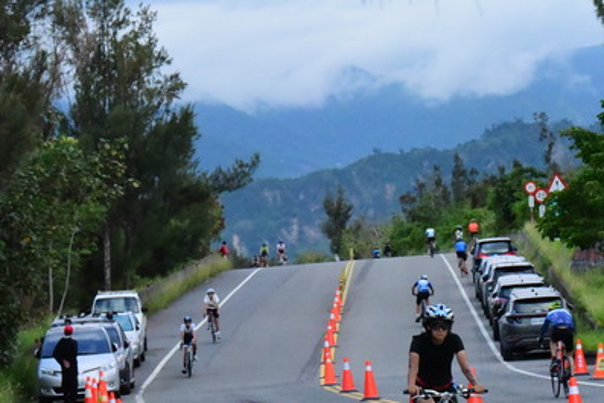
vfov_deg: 6.4
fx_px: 3625
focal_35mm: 216
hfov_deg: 9.5
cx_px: 438
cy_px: 341
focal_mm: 110
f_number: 14
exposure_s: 1/3200
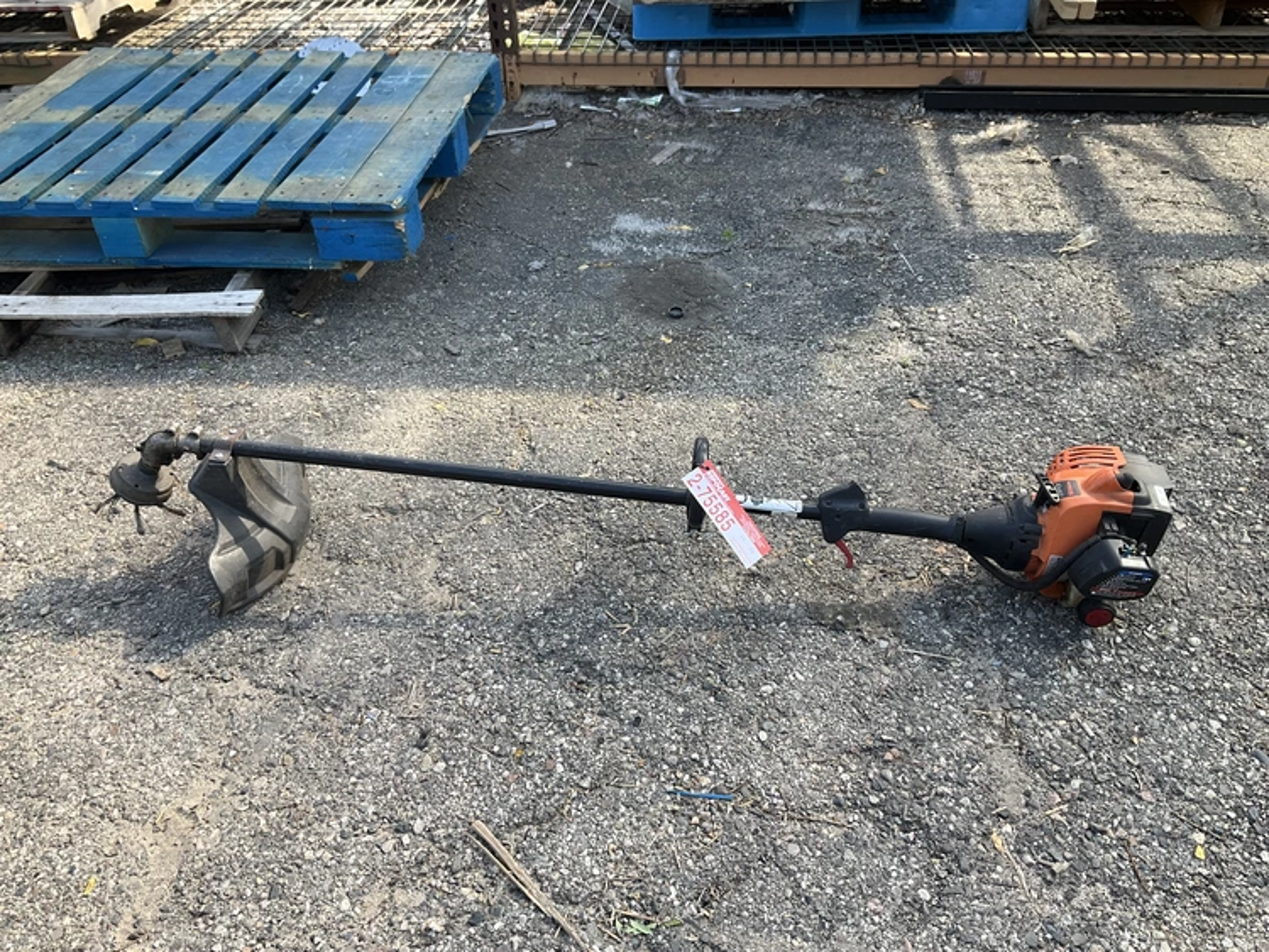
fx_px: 1063
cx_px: 634
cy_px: 476
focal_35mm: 29
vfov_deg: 48.3
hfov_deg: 61.6
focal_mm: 3
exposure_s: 1/254
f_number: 1.8
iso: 25
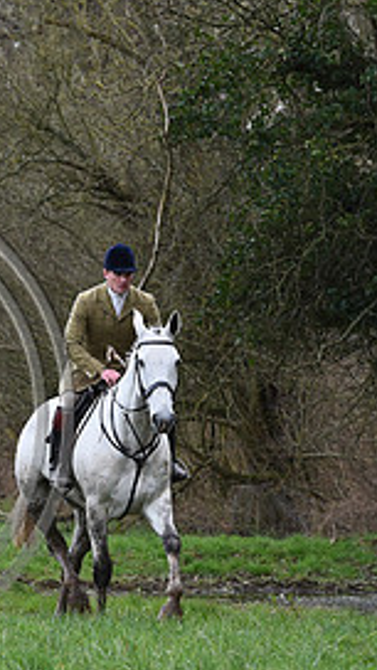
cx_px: -207
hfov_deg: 3.2
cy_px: 382
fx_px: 6735
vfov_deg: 5.7
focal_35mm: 379
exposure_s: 1/1250
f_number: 5.6
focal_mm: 170
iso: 1400
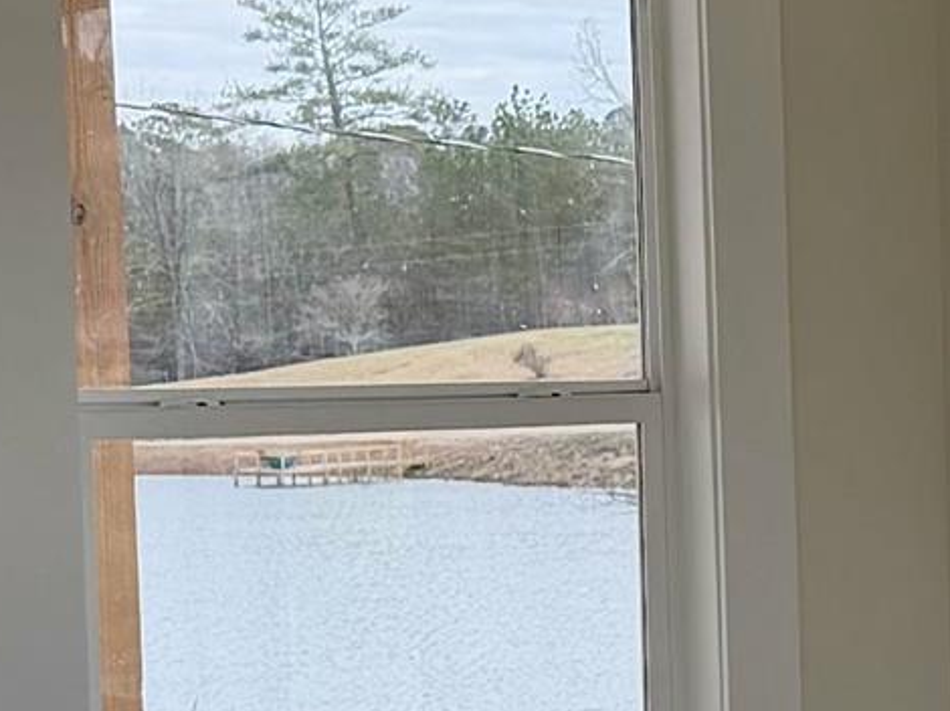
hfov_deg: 11.9
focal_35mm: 157
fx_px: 4307
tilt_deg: -3.3
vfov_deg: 9.4
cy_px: 598
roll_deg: +1.1
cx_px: 1554
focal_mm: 6.76
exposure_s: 1/1046
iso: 100
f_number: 1.78
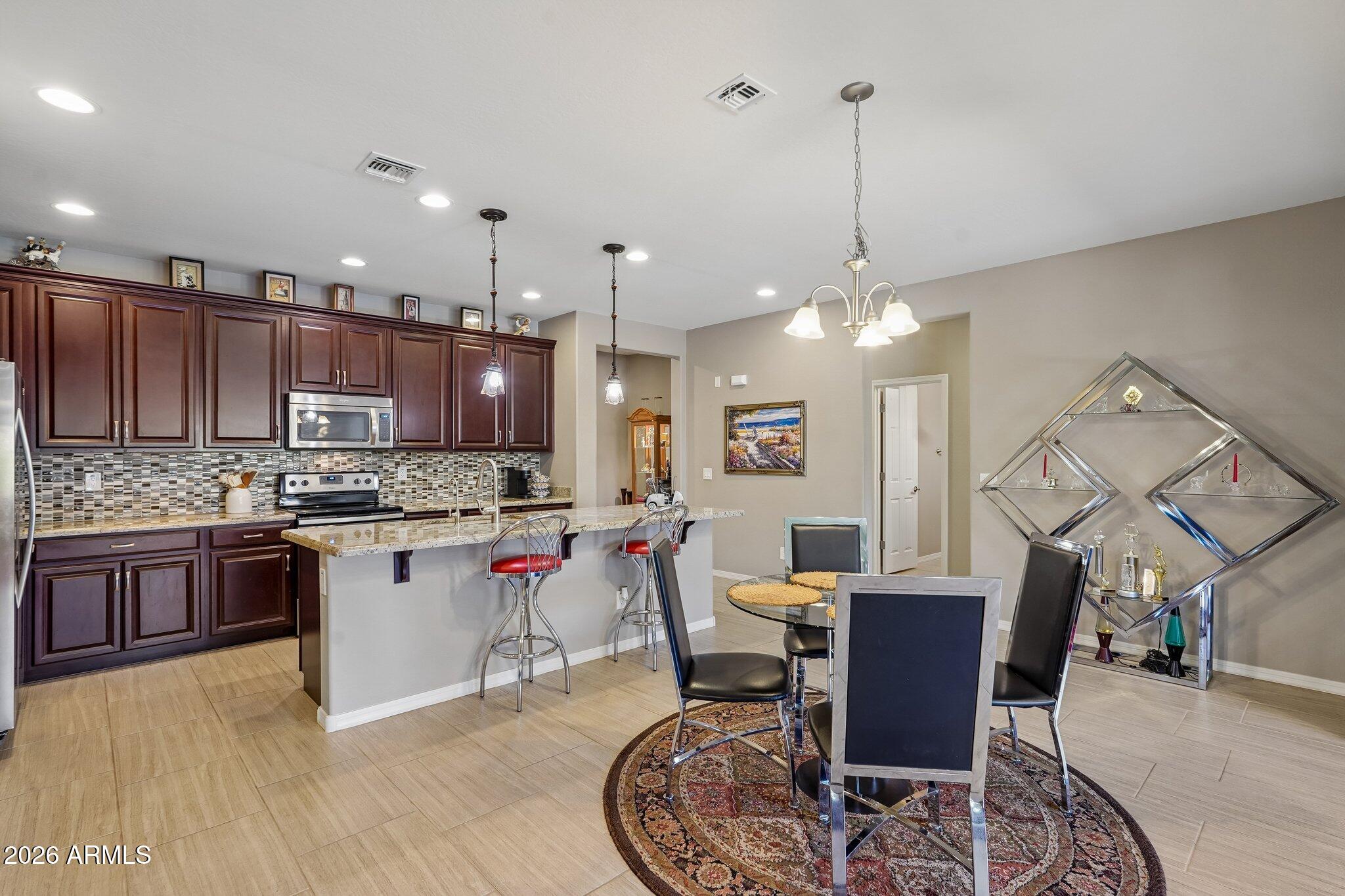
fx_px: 635
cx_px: 672
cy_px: 448
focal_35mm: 17
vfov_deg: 70.4
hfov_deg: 93.3
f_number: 8
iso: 400
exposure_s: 1/6
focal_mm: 17
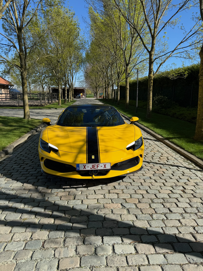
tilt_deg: -15.1
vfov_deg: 71.6
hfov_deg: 56.8
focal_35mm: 24
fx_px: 188
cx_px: 102
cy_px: 136
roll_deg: -0.2
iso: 80
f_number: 1.78
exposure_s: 1/3279
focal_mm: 6.76
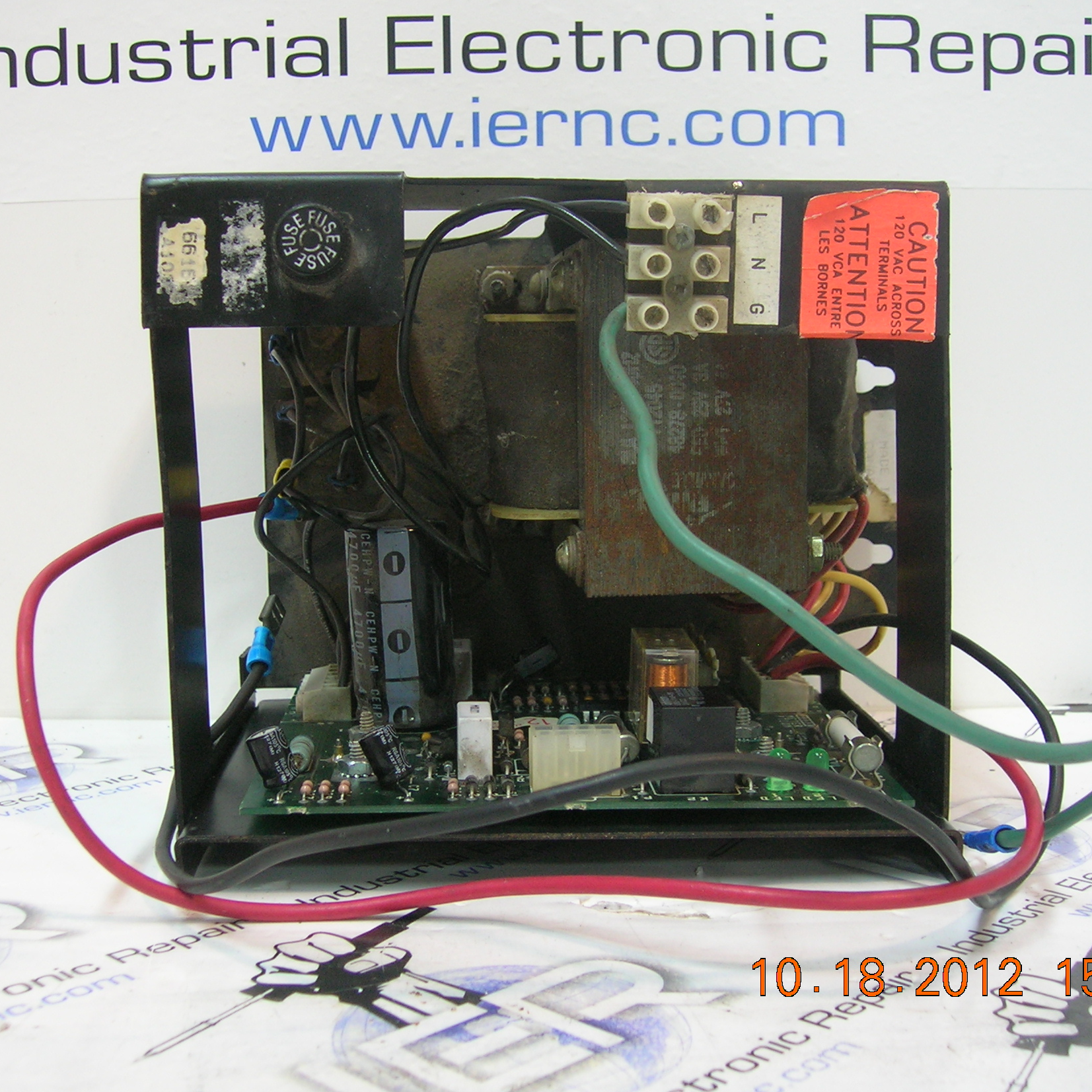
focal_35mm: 44
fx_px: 1570
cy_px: 530
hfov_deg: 38.3
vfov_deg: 38.3
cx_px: 530
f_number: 2.9
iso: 92
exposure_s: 1/4.4
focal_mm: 6
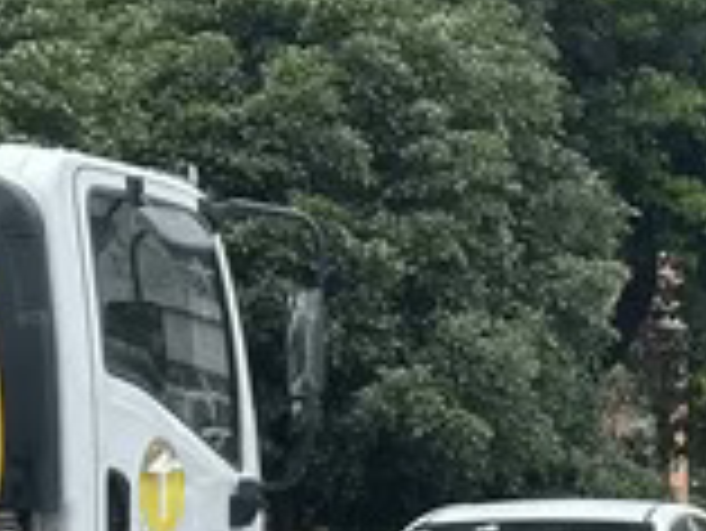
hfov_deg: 10.1
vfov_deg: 7.9
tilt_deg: -1.9
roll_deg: +0.0
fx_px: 3796
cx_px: 1228
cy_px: 670
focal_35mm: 186
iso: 64
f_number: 1.78
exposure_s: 1/1541
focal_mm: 6.86
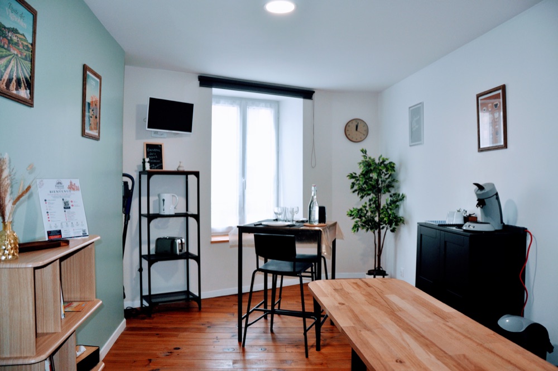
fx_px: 418
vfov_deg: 47.8
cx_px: 279
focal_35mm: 27
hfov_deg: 67.4
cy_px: 186
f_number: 3.5
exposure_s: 1/125
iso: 500
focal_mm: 18
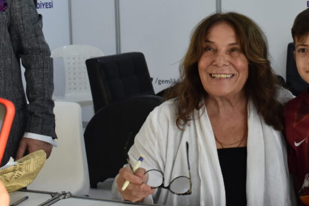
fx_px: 618
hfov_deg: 27.7
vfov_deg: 18.9
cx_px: 230
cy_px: 62
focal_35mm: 72
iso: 800
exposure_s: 1/160
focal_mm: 24
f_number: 6.3
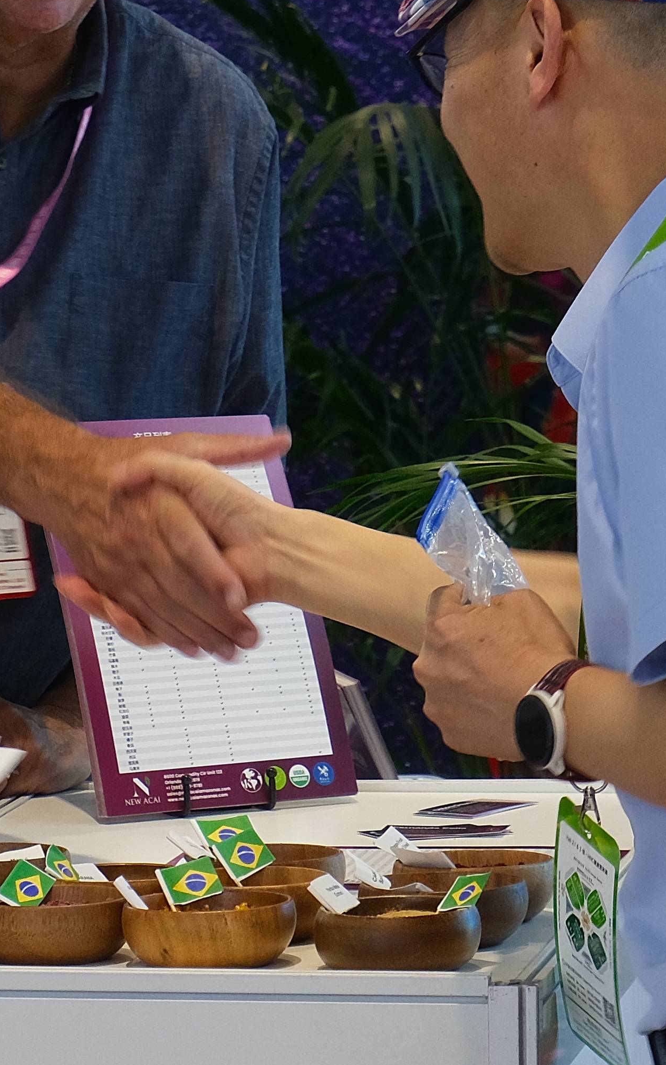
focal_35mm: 214
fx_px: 6215
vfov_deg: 9.7
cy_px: -7
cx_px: 403
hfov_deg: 6.1
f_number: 5.6
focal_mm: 45
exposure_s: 1/50
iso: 800
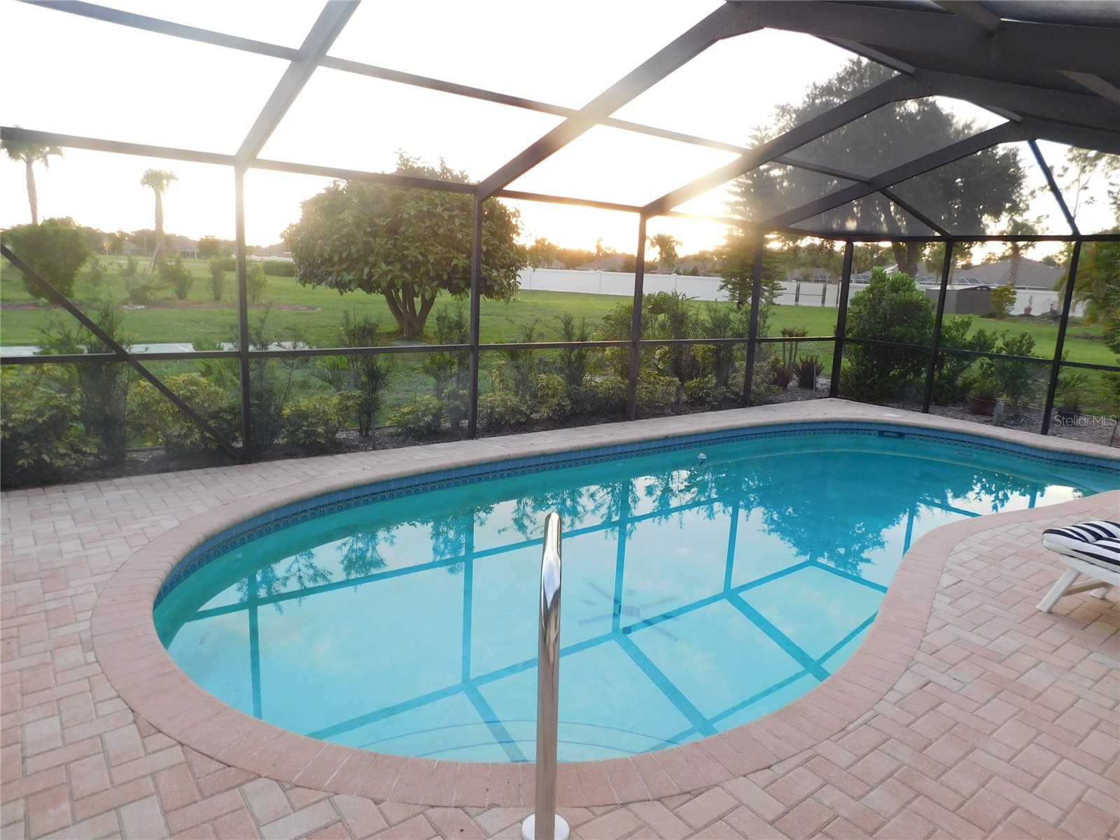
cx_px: 560
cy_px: 420
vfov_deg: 58.9
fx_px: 744
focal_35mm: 23
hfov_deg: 73.9
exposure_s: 1/30
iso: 160
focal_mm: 4
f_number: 3
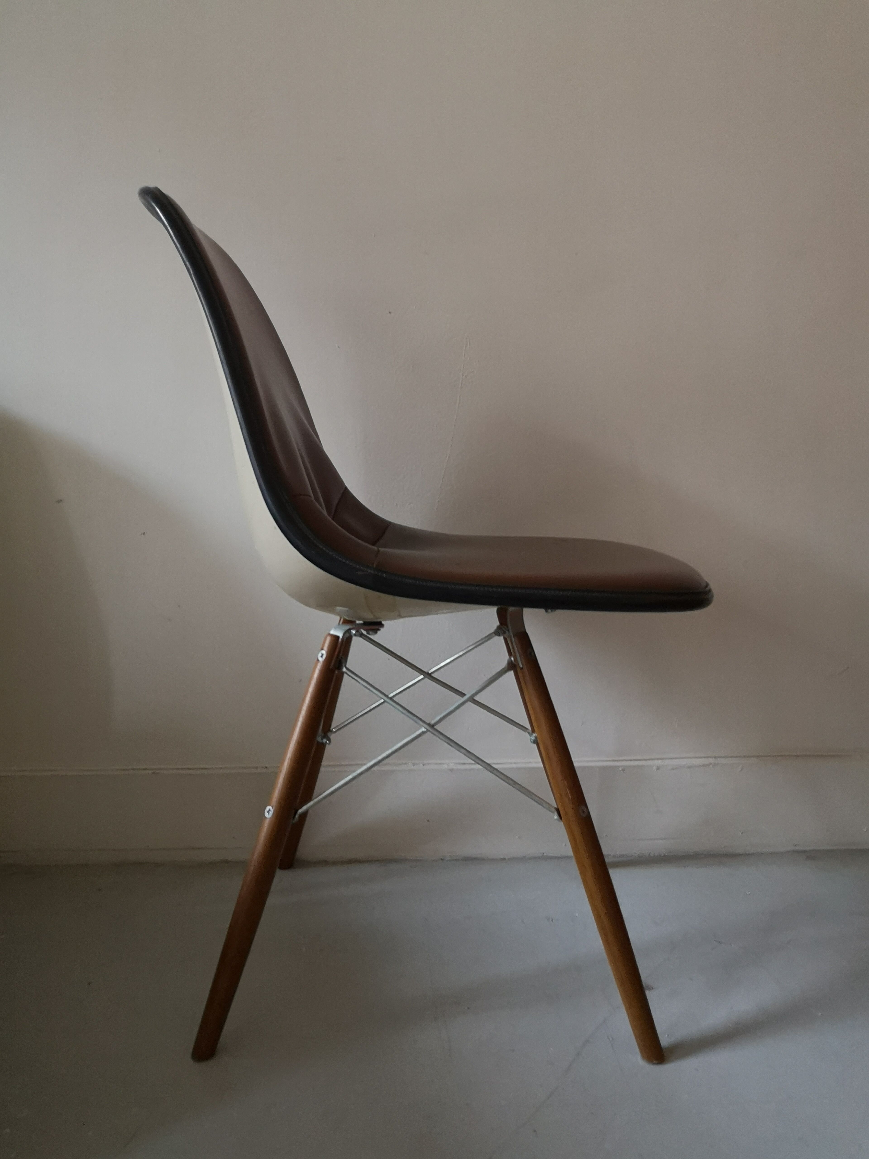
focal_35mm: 27
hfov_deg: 51.4
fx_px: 904
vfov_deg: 65.3
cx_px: 434
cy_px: 580
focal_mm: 3.95
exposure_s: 1/20
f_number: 1.8
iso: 500
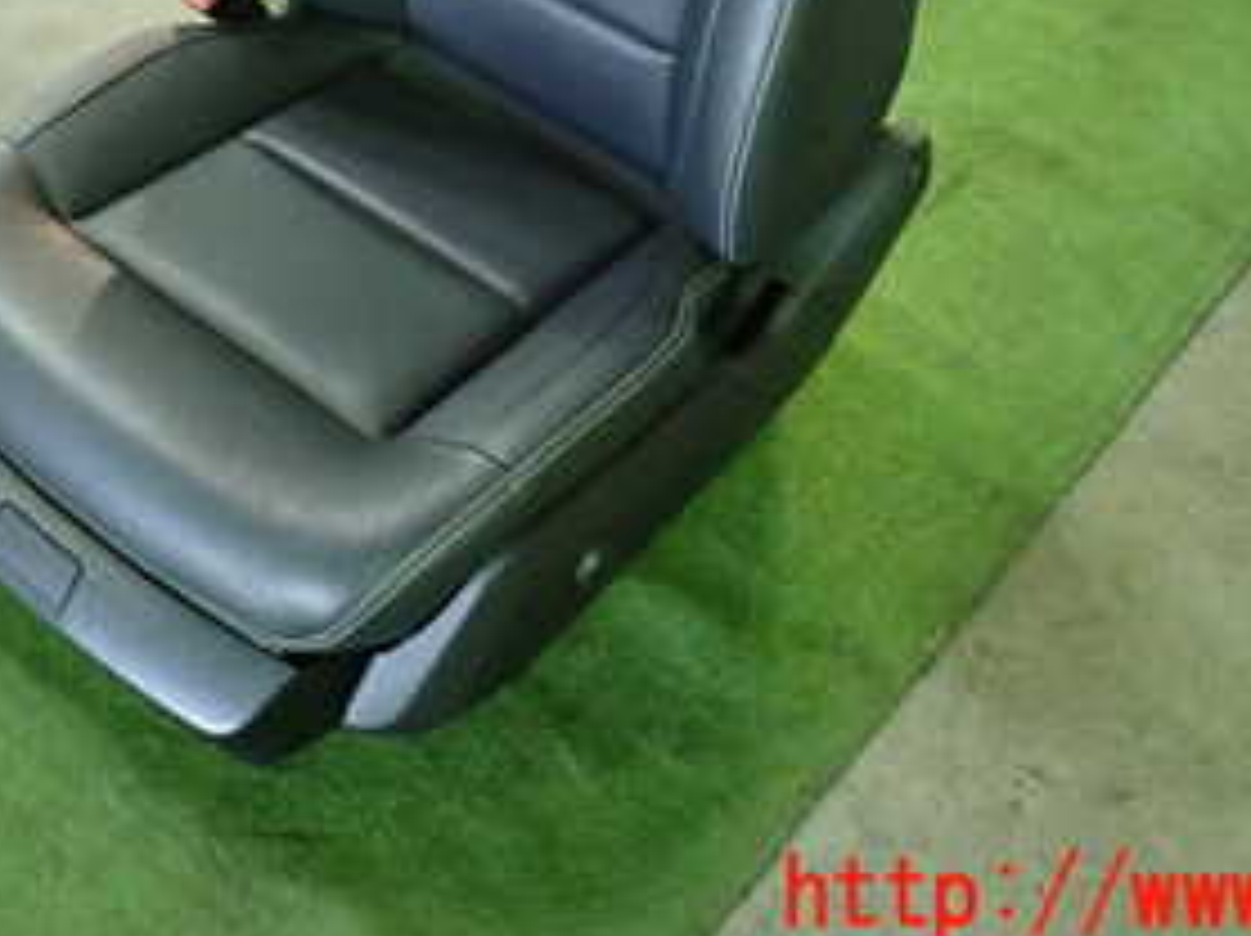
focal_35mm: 54
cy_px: -58
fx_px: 1950
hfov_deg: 35.3
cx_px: 450
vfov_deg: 25.3
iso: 640
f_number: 2
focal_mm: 4.5
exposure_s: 1/30
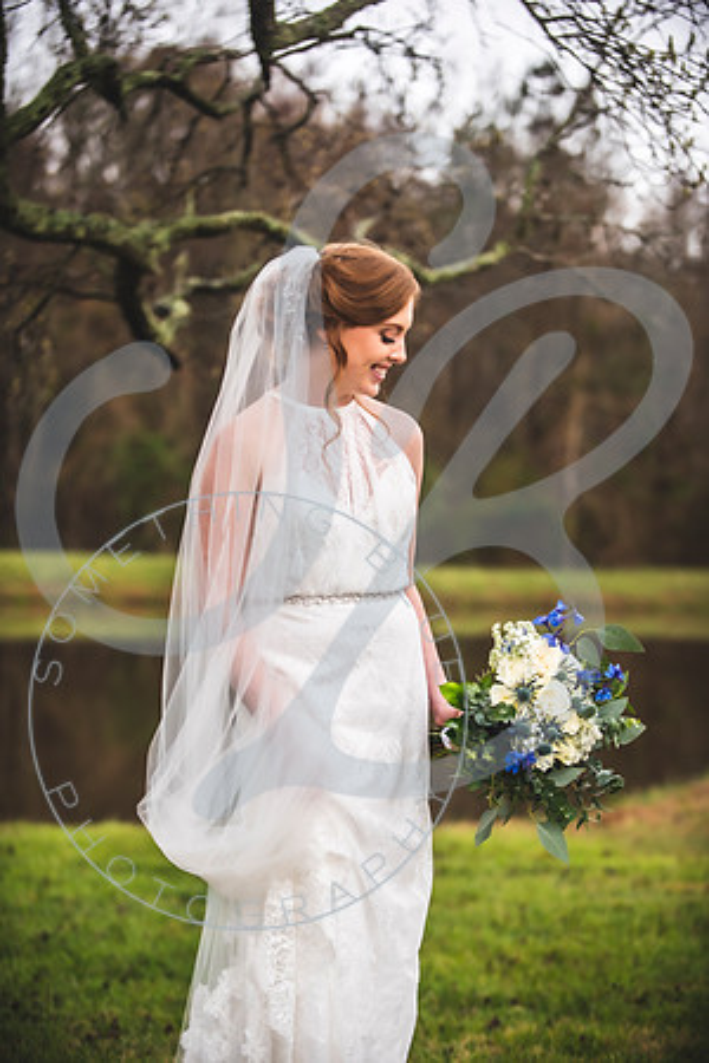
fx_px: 2540
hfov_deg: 15.9
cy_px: 532
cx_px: 354
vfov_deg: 23.6
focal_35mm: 86
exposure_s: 1/320
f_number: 2.8
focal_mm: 86
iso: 320
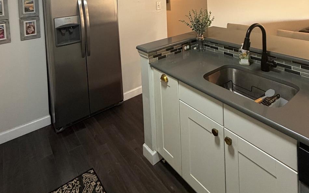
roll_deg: +3.4
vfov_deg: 42.9
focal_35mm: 24
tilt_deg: -1.9
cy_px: -6
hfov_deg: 74.8
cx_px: 151
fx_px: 202
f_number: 2.2
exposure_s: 1/60
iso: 400
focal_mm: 2.22
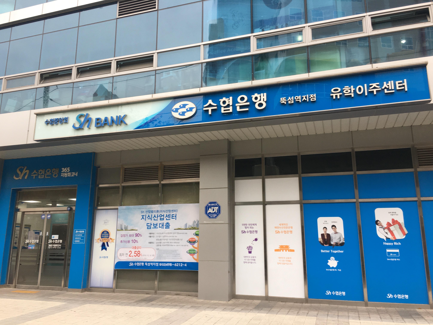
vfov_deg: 48.2
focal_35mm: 29
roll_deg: +0.0
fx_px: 363
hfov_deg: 61.7
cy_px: 162
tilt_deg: +13.9
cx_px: 216
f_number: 2.2
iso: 32
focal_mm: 4.15
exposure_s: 1/60
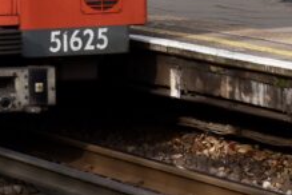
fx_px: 2595
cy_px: -220
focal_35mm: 320
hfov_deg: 6.1
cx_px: -493
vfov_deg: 4.2
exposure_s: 1/500
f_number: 11
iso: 400
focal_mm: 52
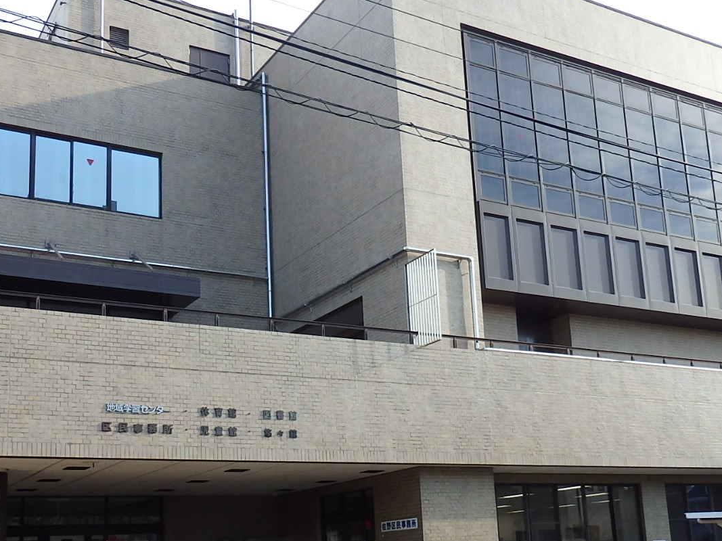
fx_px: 938
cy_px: 373
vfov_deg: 31.8
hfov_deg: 42.1
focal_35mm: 45
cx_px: 353
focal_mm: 4.5
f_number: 3
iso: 125
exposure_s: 1/500
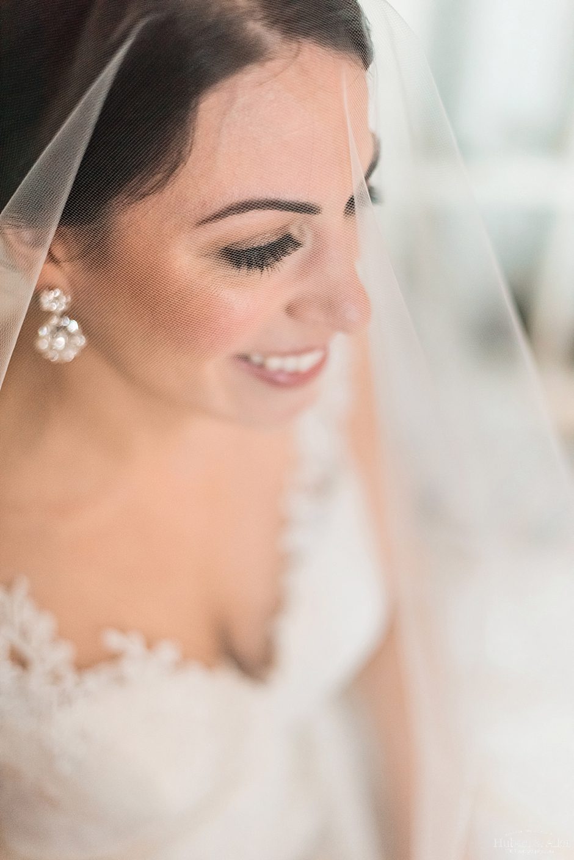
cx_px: 287
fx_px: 1195
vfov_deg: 39.6
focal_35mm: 50
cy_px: 430
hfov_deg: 27.0
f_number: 1.4
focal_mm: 50
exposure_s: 1/1600
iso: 640
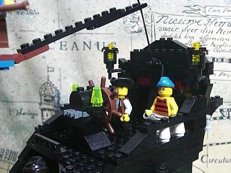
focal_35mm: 44
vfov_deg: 32.8
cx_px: 120
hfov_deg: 42.9
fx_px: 294
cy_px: 98
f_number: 2.7
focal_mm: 6.2
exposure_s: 1/50
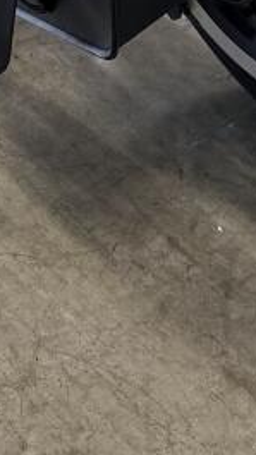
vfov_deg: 12.6
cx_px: 133
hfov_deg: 8.2
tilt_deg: -22.9
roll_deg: -3.7
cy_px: -481
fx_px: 1787
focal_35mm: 148
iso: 160
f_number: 1.78
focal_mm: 6.76
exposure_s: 1/60
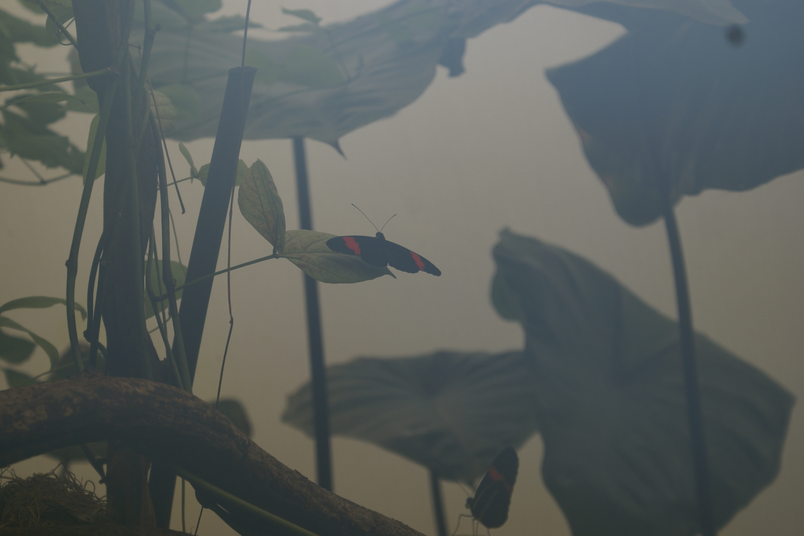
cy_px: 268
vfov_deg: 13.0
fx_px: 2345
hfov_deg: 19.5
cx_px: 402
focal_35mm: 105
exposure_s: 1/125
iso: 100
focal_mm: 70
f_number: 6.3
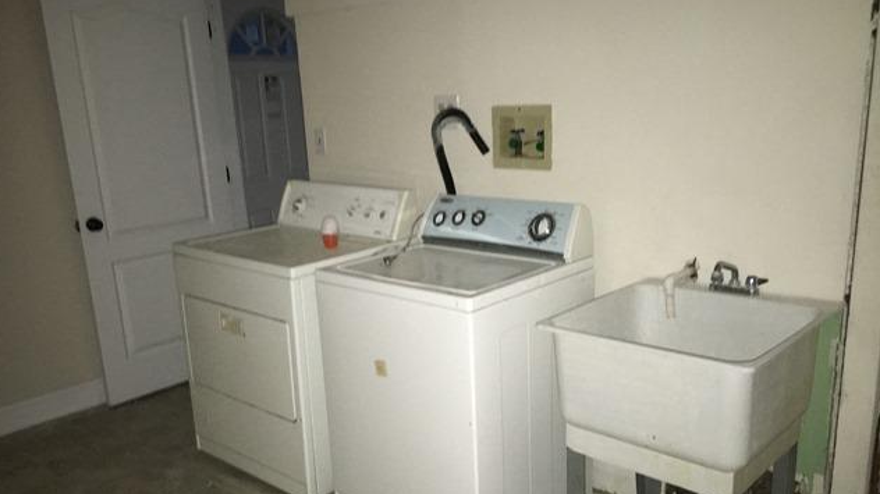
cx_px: 436
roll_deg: +2.6
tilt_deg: -13.9
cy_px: 299
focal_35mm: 32
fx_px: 746
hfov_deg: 61.0
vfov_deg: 36.5
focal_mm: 4.15
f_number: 2.2
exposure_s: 1/16
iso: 250
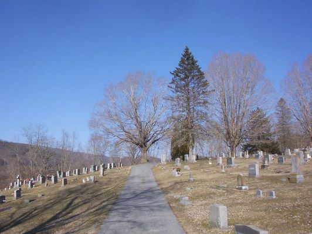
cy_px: 117
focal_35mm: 39
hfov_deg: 47.9
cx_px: 156
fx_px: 352
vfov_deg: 36.8
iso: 100
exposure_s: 1/325
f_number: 8
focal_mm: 6
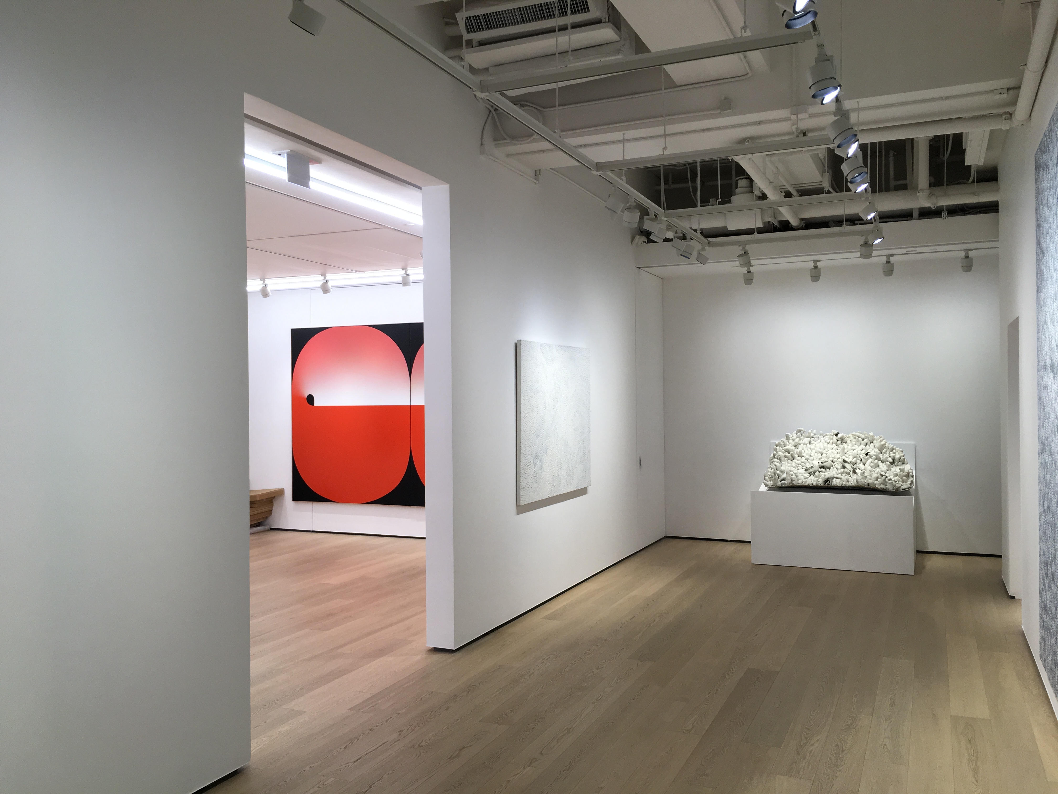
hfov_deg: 61.7
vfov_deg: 48.2
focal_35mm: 29
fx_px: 886
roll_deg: +1.0
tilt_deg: -0.2
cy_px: 397
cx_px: 529
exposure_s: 1/100
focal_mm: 4.15
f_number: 2.2
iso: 40
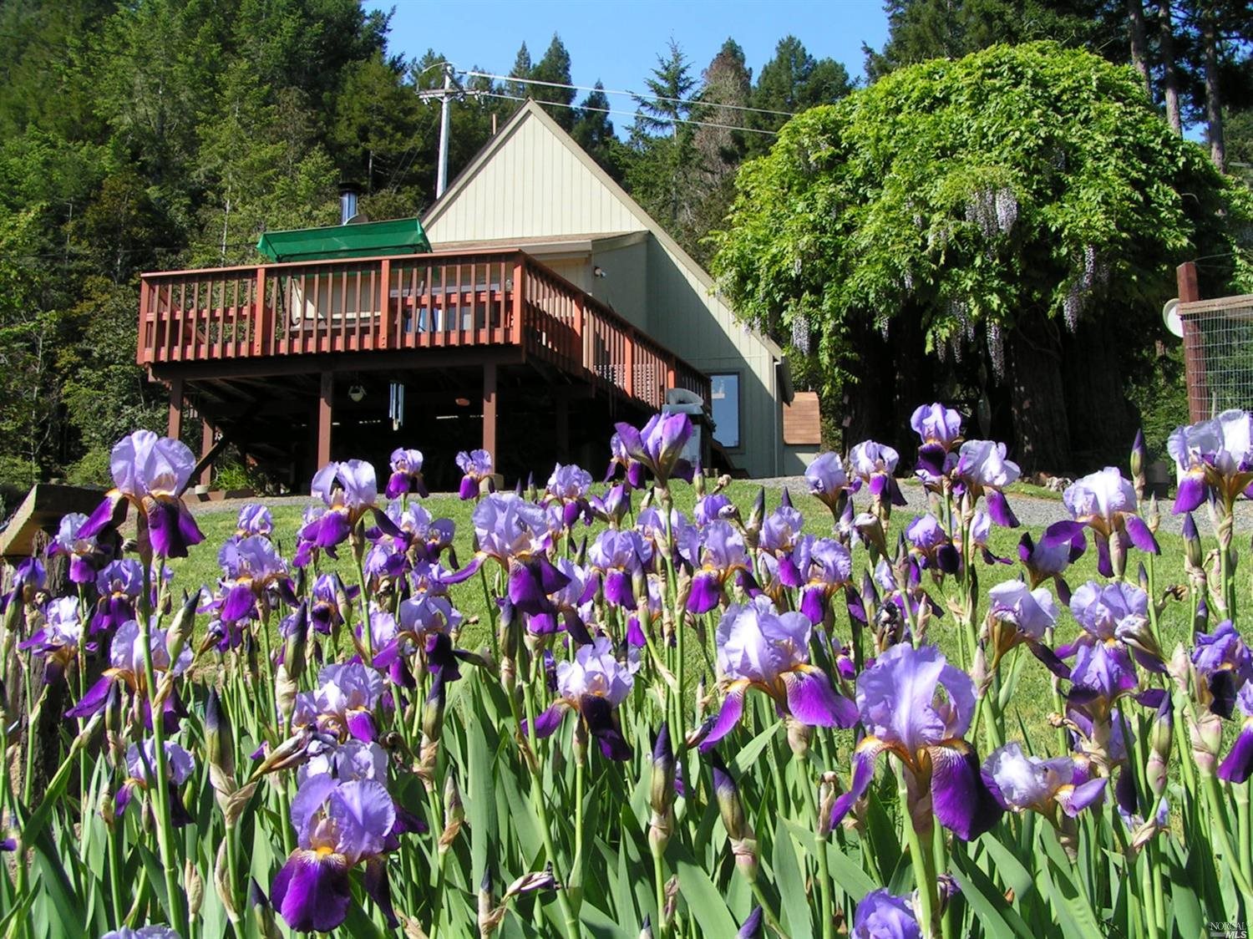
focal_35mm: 38
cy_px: 470
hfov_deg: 49.0
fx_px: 1375
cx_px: 626
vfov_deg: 37.7
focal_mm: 5.8
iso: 50
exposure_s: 1/160
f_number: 5.6
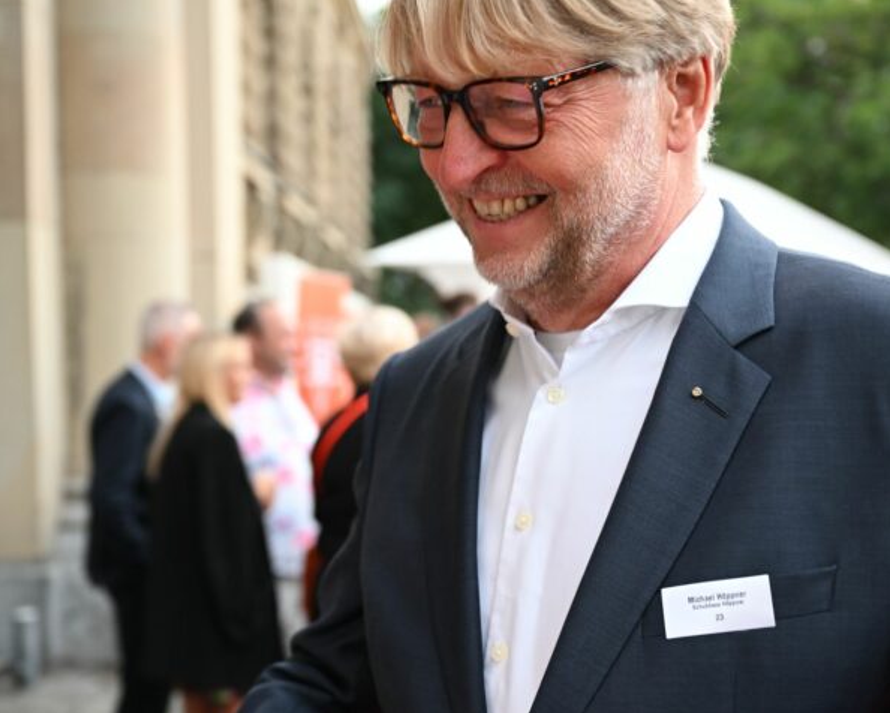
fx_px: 1423
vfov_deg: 28.0
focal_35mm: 54
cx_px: 446
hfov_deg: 34.7
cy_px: 446
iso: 1250
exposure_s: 1/200
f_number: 3.2
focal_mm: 38
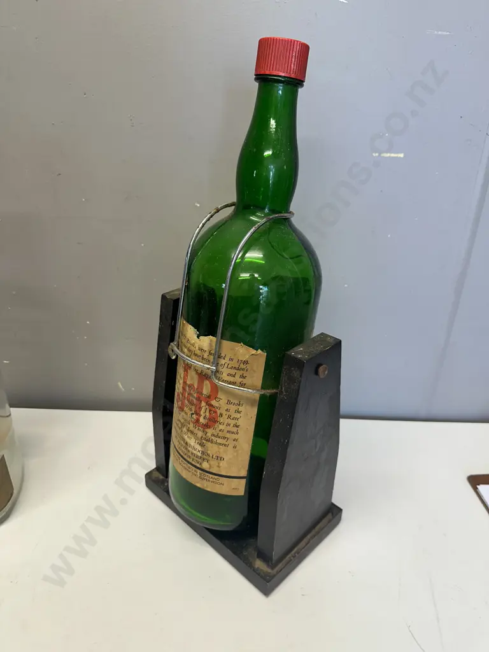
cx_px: 244
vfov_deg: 71.6
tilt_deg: -26.5
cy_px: 326
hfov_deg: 56.8
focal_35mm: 24
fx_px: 452
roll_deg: -2.4
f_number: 1.78
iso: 125
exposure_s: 1/100
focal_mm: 6.86
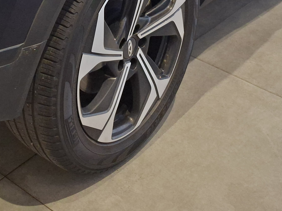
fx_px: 684
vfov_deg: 15.6
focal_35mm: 84
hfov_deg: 22.7
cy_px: -145
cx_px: 25
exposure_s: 1/120
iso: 100
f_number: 1.8
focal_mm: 5.54
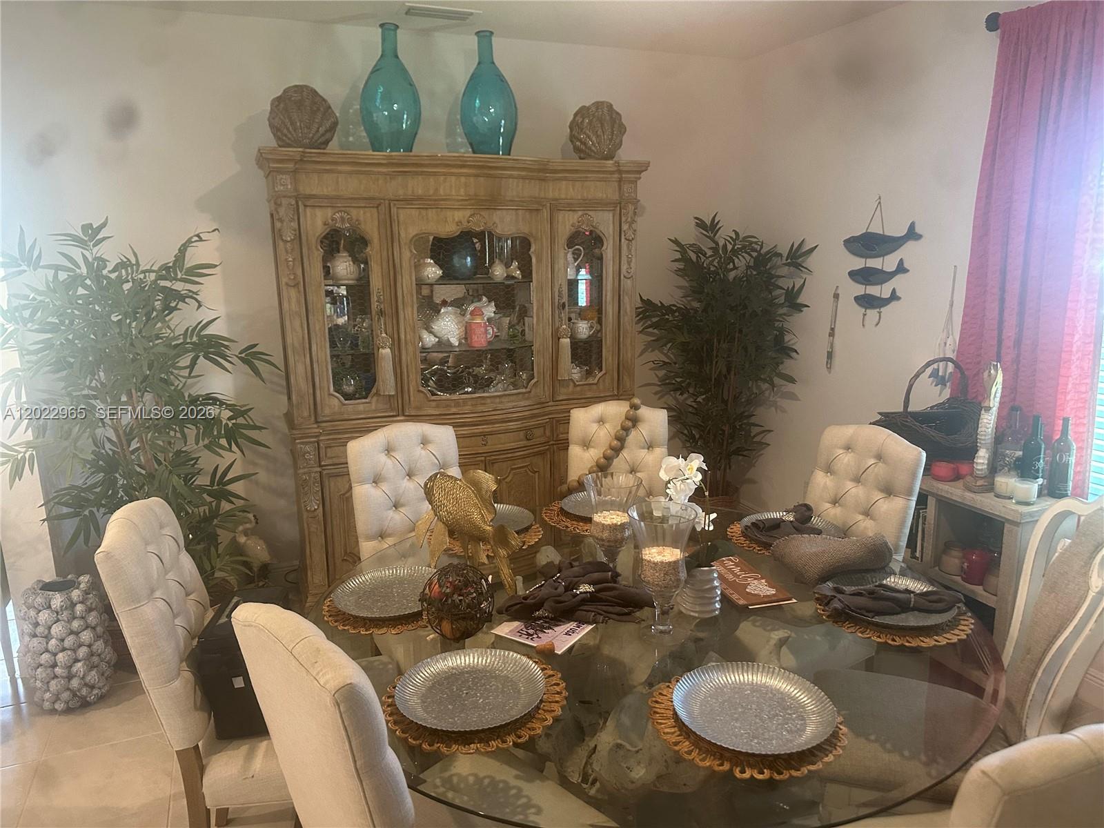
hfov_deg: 71.6
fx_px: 765
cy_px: 414
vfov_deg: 56.8
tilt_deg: -12.5
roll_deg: +0.8
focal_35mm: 24
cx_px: 552
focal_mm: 6.86
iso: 400
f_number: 1.78
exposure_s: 1/60
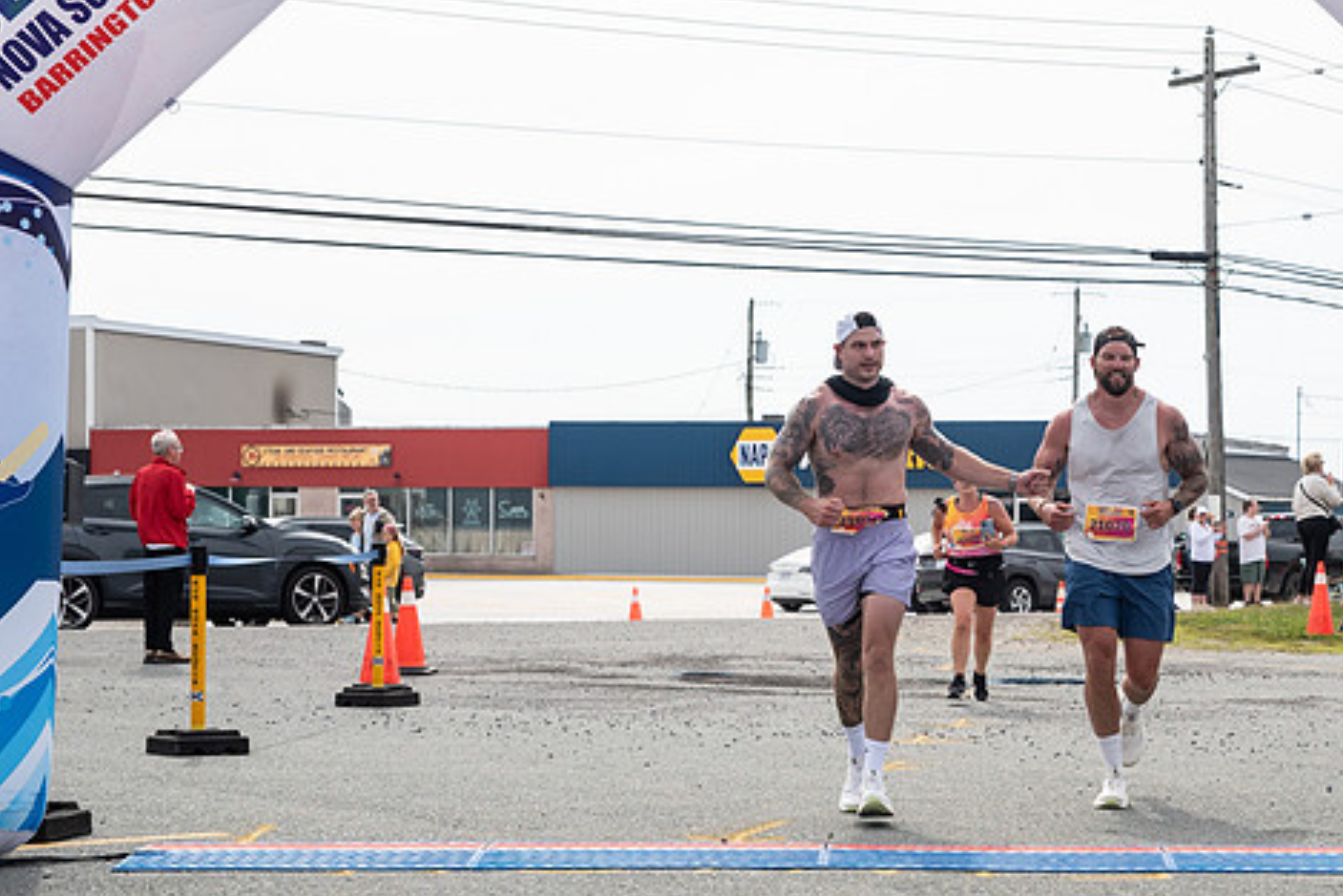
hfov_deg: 21.8
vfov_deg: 14.7
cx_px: 957
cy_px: 509
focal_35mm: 93
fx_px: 3470
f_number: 4
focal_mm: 56
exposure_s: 1/3200
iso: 800
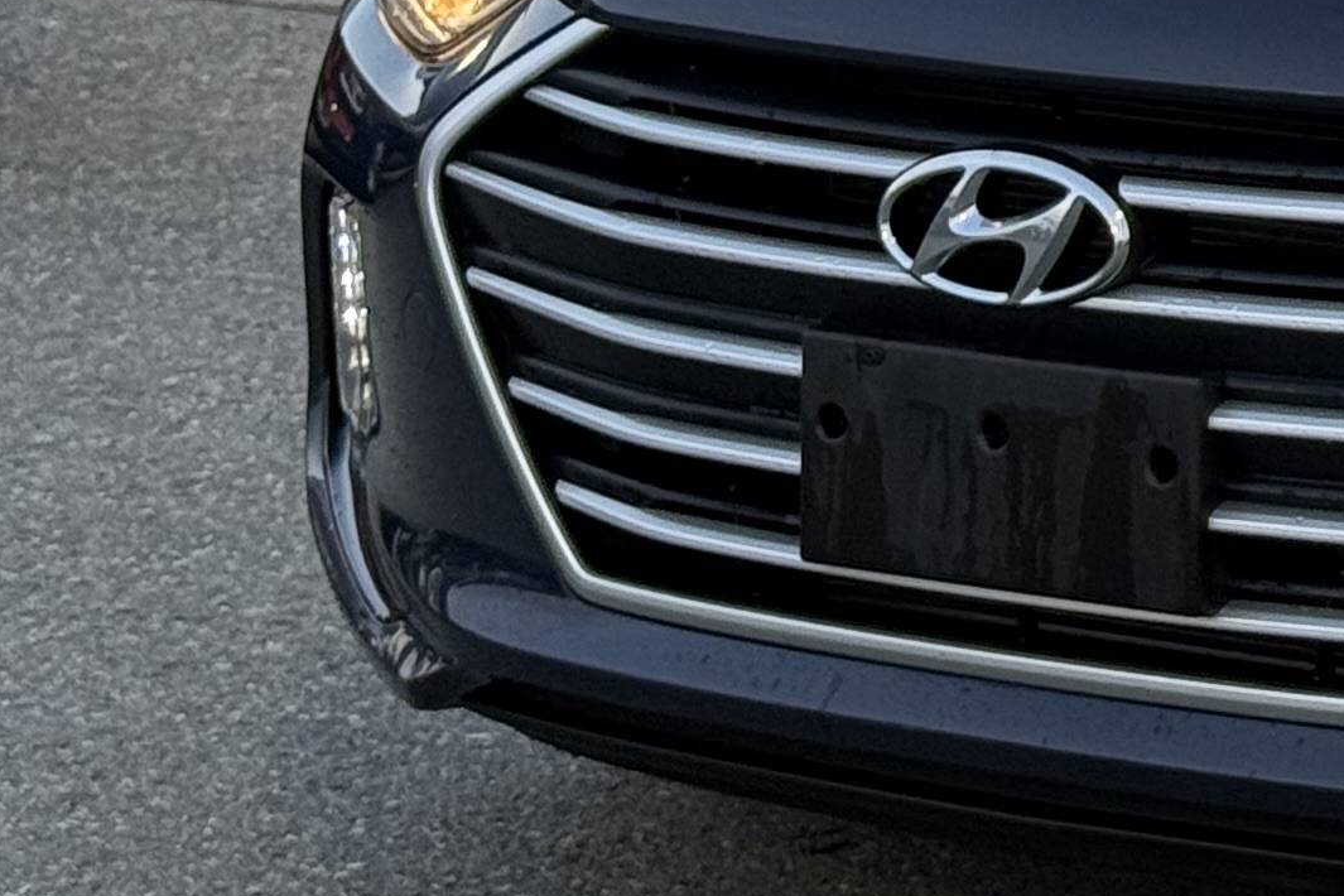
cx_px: 2135
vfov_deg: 7.1
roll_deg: -0.6
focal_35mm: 189
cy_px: -551
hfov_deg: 10.4
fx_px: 7055
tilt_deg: -3.0
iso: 80
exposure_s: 1/120
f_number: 1.78
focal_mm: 6.76
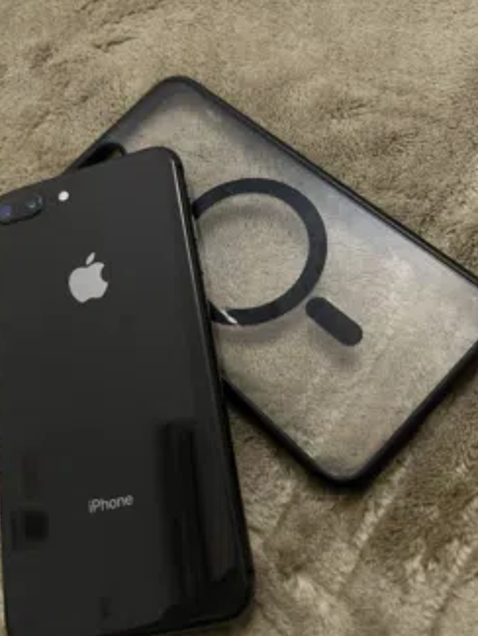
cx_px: 241
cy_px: 315
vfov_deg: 56.8
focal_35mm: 32
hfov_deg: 44.2
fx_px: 589
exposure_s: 1/25
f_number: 1.5
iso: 640
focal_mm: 5.7
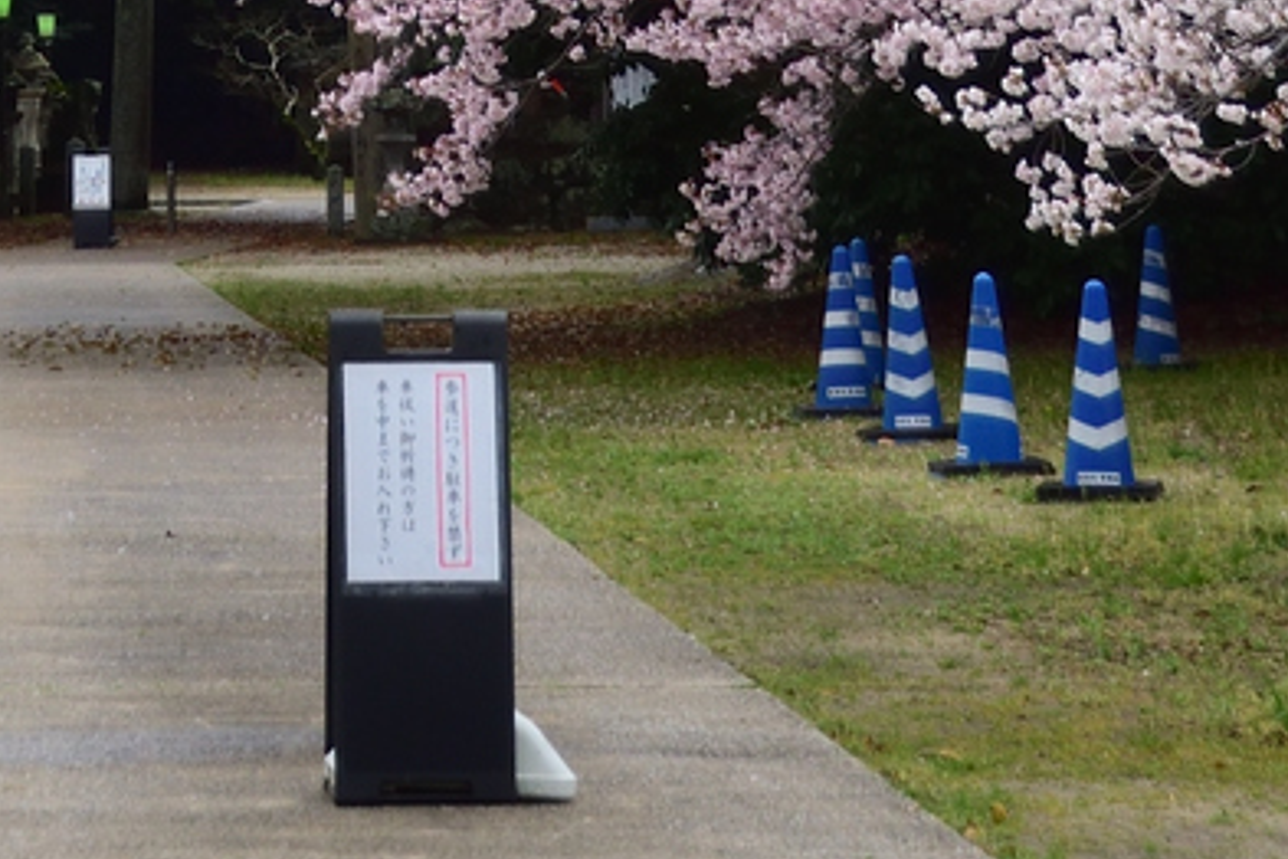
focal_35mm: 214
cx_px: 220
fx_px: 7656
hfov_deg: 9.6
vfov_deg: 6.2
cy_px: -913
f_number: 4.2
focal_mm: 28
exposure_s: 1/400
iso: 100
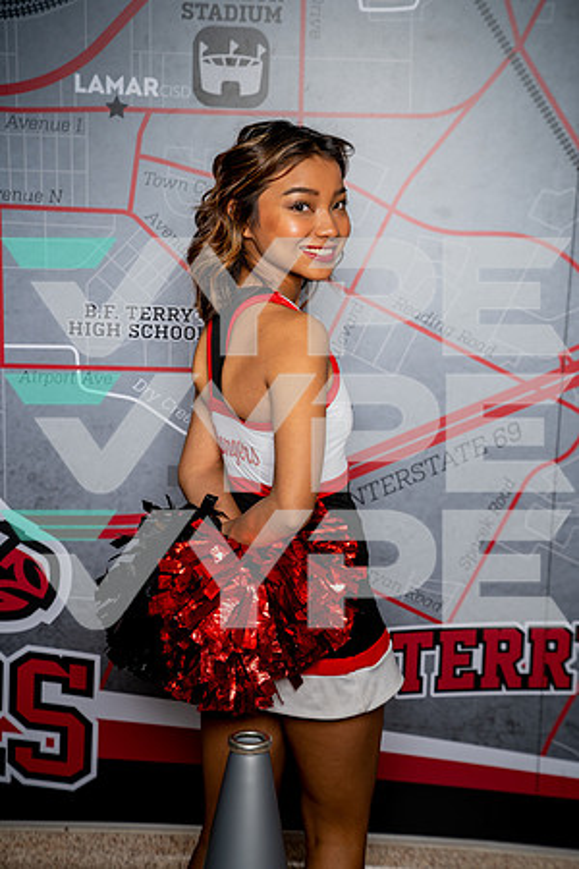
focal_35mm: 59
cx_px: 290
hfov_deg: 23.0
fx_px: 1423
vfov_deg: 33.9
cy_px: 434
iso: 100
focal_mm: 59
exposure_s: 1/250
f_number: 4.5
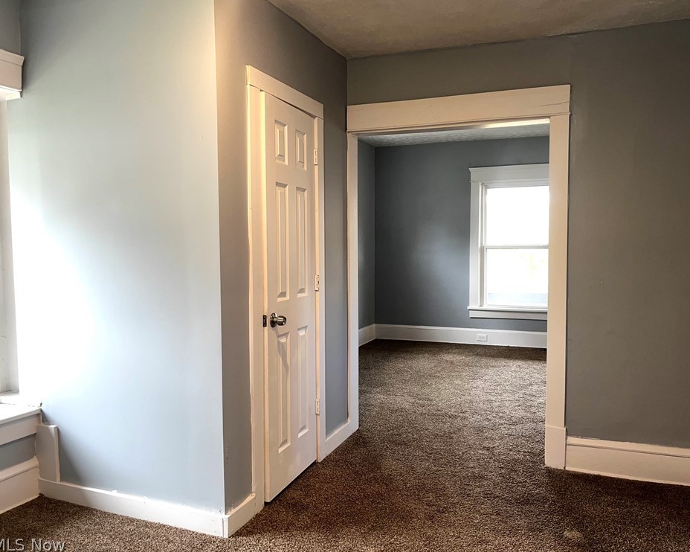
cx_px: 369
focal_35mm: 28
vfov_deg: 51.5
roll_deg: +0.5
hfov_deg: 62.2
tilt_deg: -3.1
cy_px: 272
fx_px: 572
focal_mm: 5.1
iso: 50
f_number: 1.6
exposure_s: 1/30
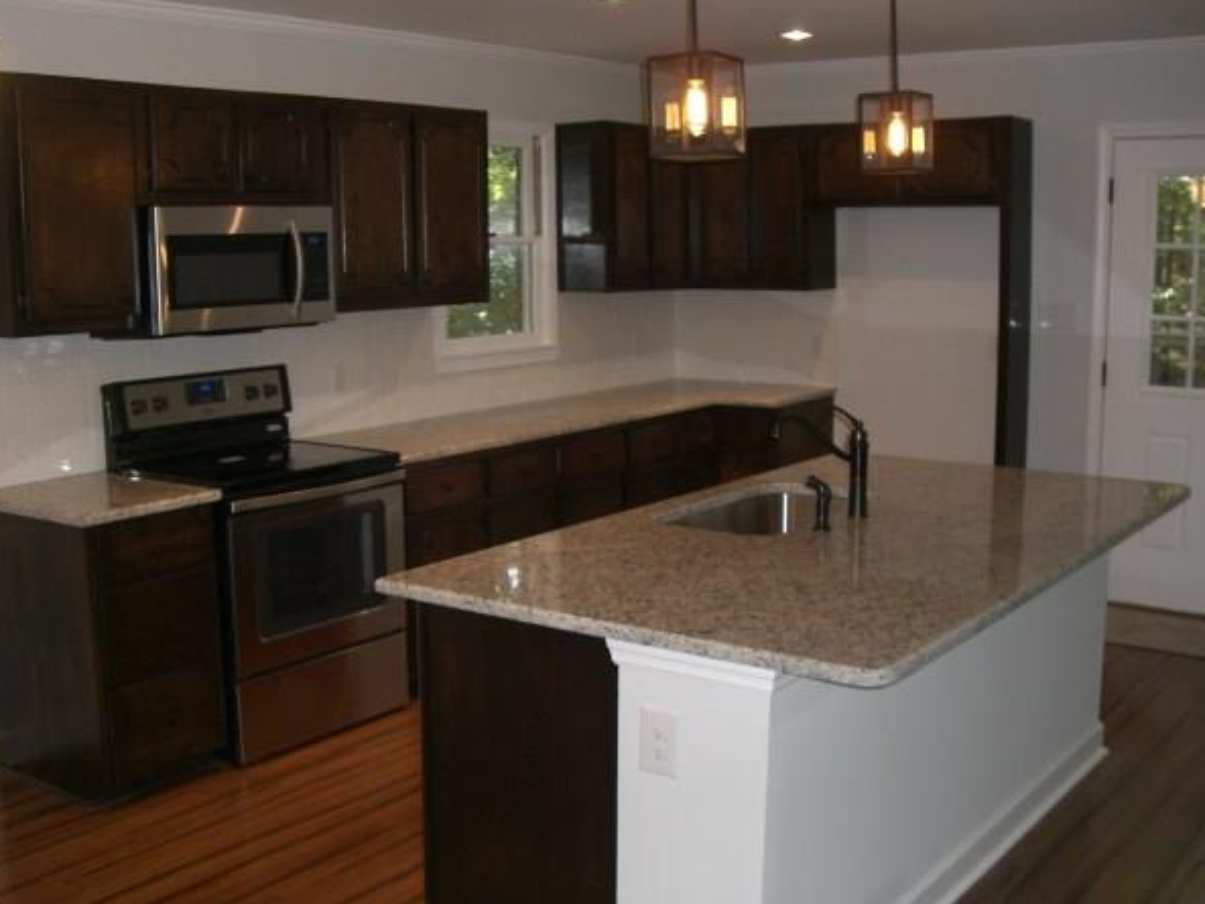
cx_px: 571
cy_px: 451
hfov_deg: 45.7
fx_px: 1428
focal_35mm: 41
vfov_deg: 35.1
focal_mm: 6.2
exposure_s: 1/60
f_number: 2.7
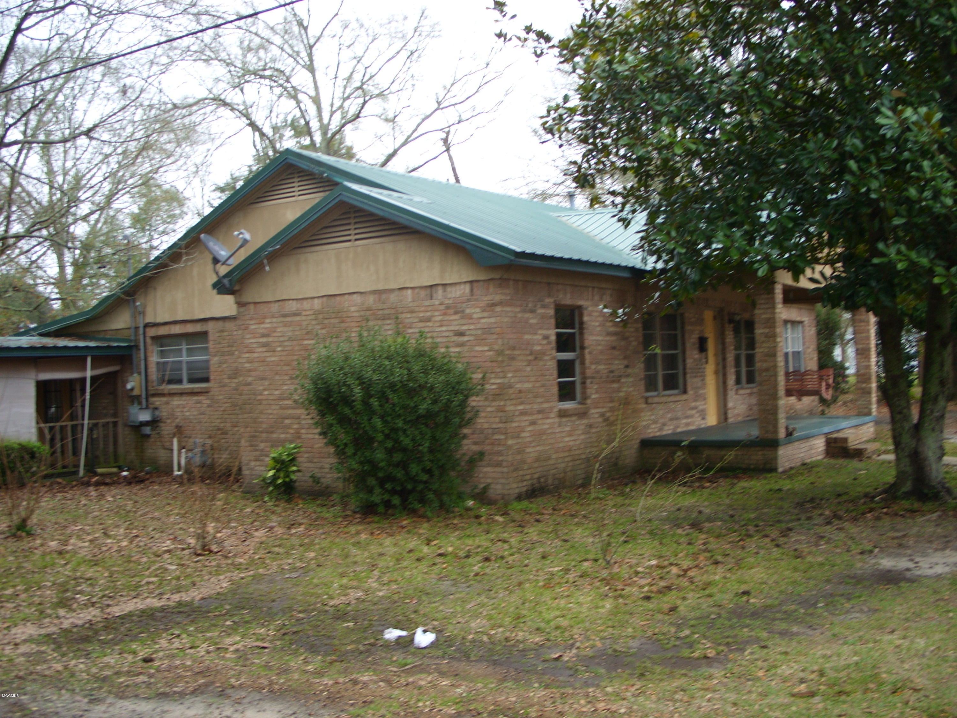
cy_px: 359
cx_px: 478
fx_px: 1051
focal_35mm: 38
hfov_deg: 49.0
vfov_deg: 37.7
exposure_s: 1/61
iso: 50
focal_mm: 7.8
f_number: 2.8
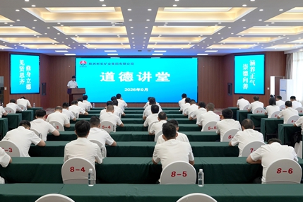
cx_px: 136
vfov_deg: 31.8
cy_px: 87
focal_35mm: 42
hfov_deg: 46.3
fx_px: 353
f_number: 4.5
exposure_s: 1/100
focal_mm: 30
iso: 500
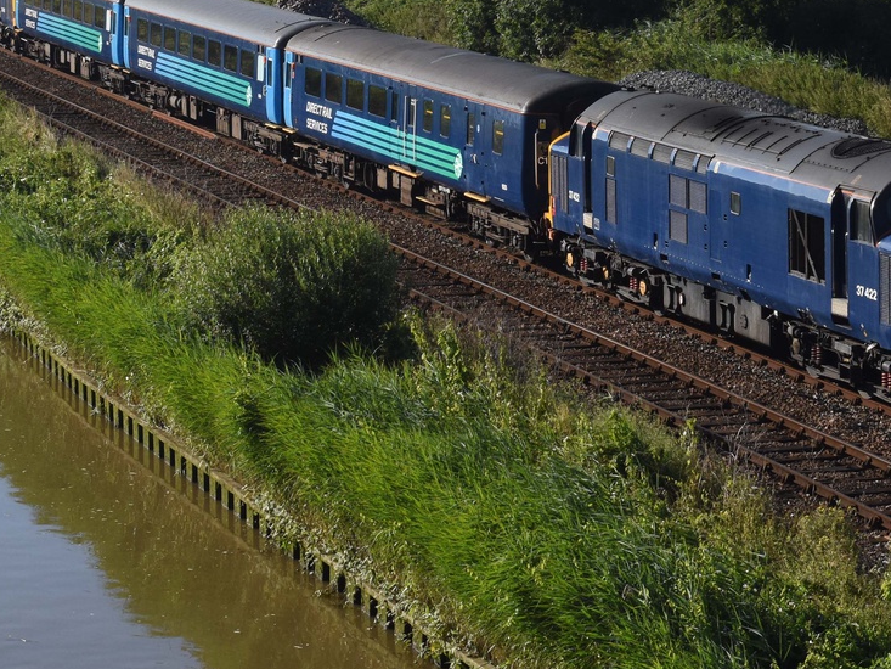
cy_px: -72
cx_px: 395
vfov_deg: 11.1
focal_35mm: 132
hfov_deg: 14.9
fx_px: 3405
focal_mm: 35
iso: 400
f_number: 8
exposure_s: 1/800
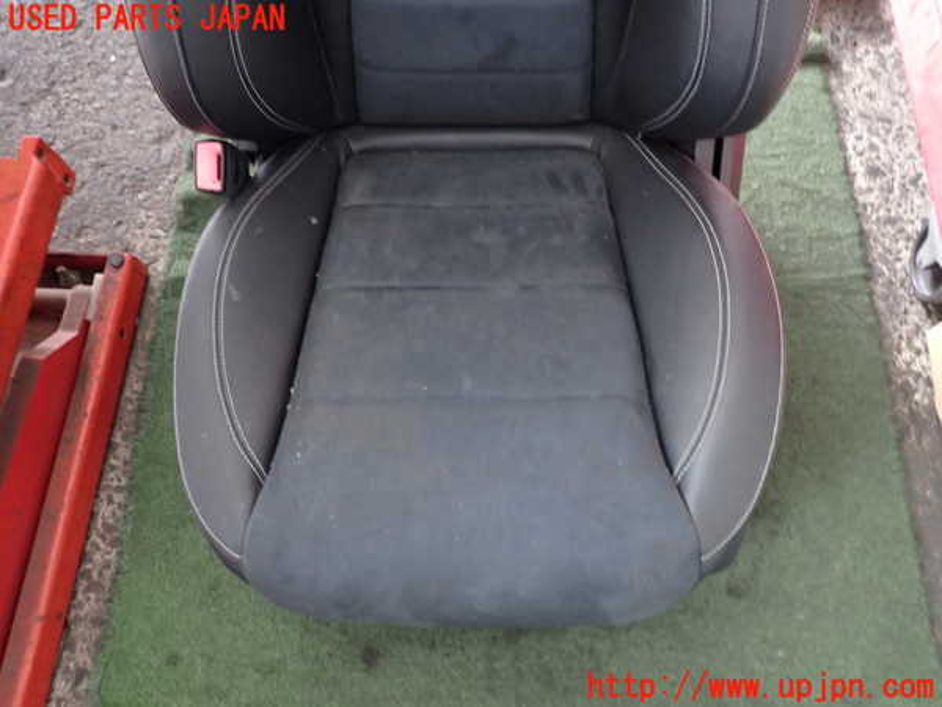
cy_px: 354
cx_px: 471
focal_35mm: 25
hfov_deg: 69.4
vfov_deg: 54.9
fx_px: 680
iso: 400
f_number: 2
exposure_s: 1/30
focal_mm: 4.5
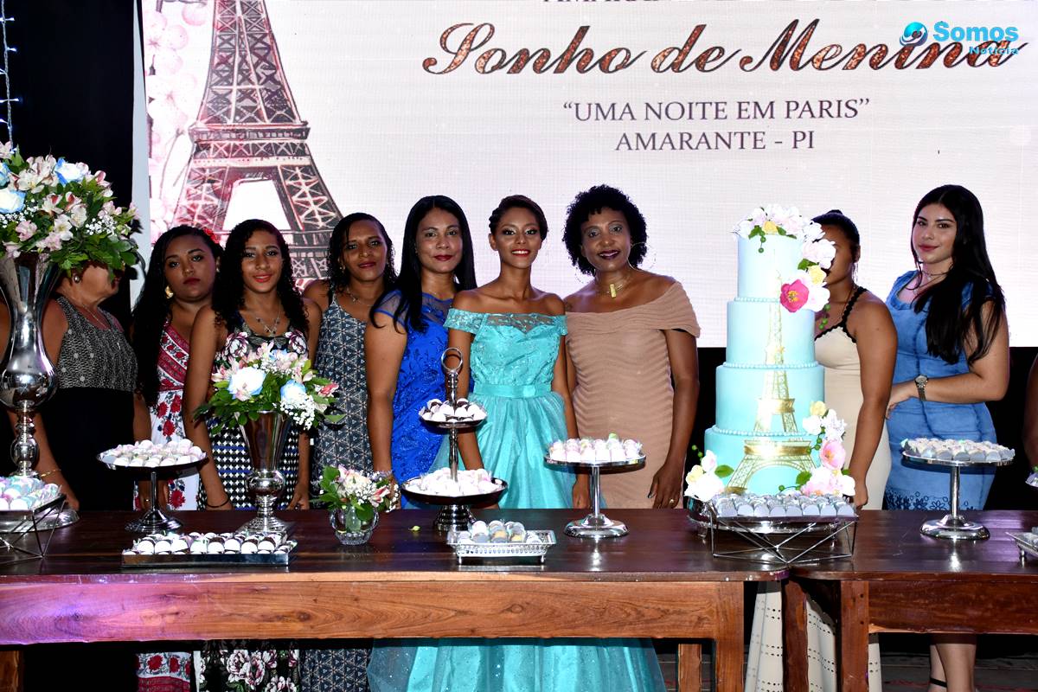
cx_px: 519
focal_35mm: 51
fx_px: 1470
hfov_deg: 38.9
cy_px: 346
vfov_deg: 26.5
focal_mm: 34
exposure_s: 1/80
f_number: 4.2
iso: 1250
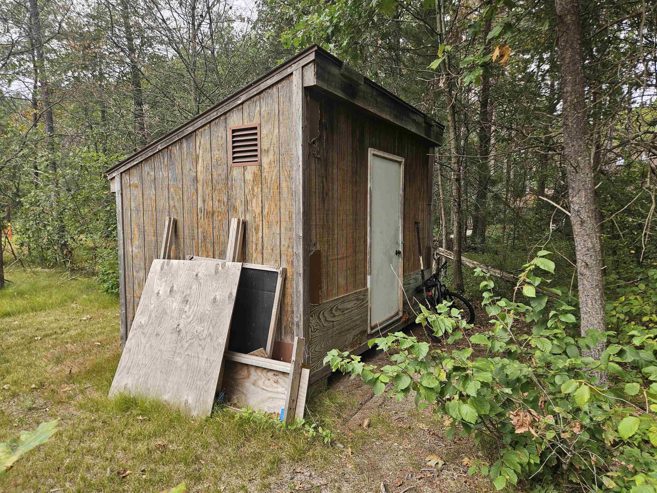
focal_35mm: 23
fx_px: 437
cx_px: 328
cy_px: 246
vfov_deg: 58.9
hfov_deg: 73.9
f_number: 1.8
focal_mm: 5.4
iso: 25
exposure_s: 1/292
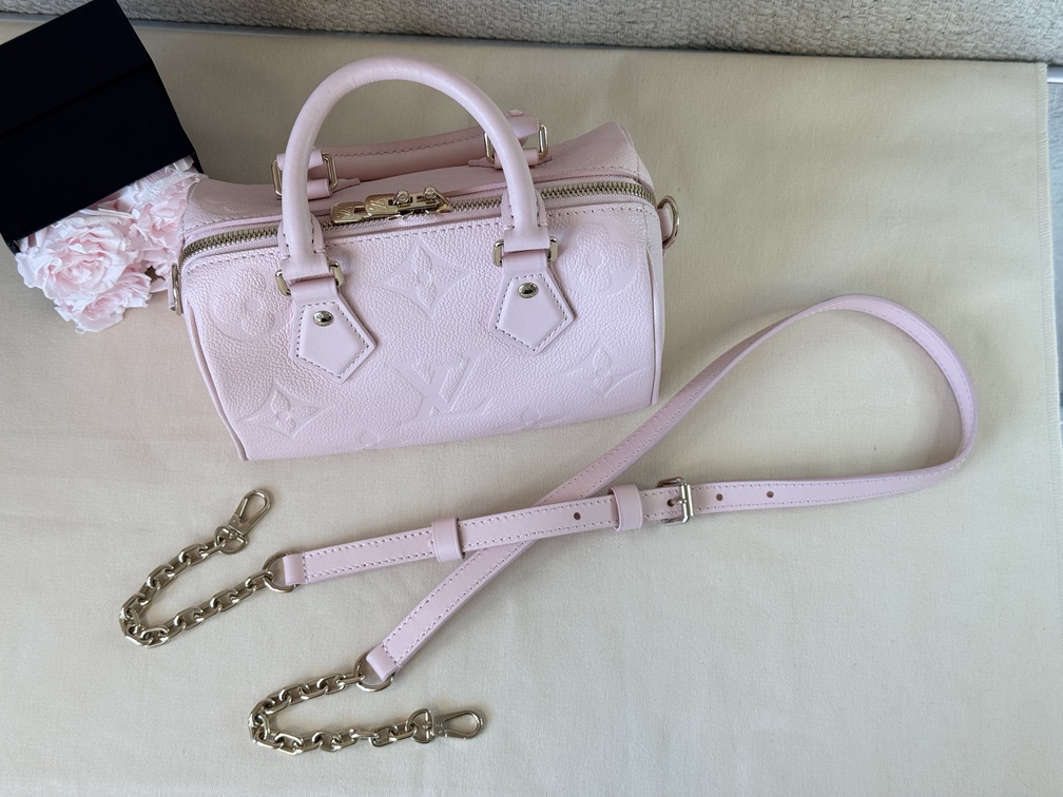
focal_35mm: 48
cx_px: 532
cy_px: 398
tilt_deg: -70.9
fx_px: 1474
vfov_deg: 30.3
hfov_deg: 39.7
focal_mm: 6.76
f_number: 1.78
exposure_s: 1/100
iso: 64
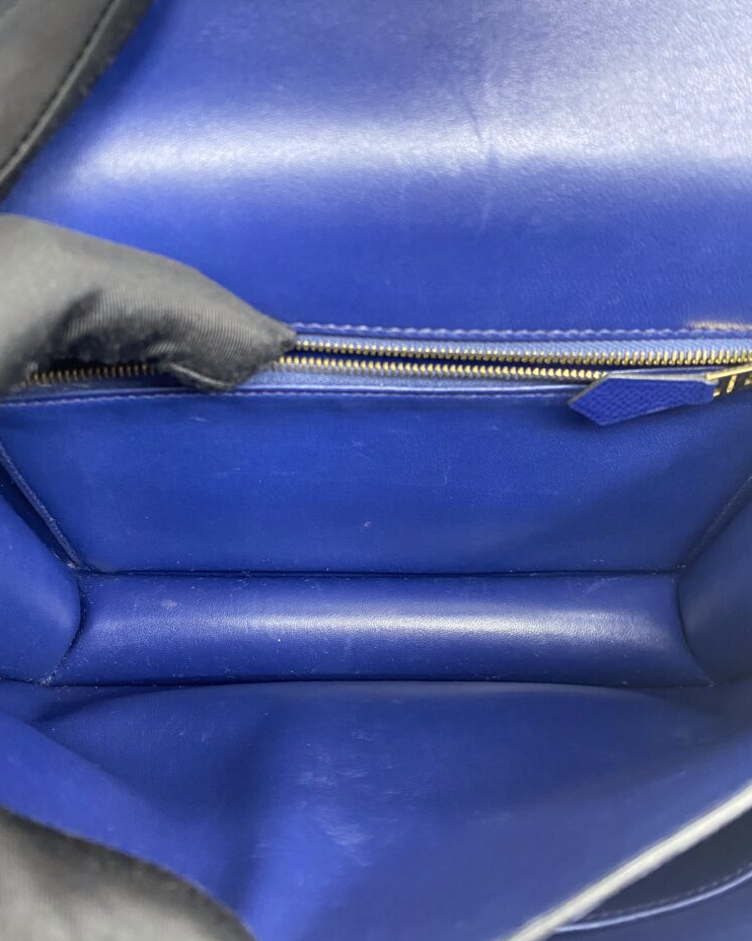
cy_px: 500
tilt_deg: -63.7
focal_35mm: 28
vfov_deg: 62.2
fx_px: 779
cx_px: 371
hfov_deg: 51.5
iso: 500
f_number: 1.8
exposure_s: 1/50
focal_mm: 4.25
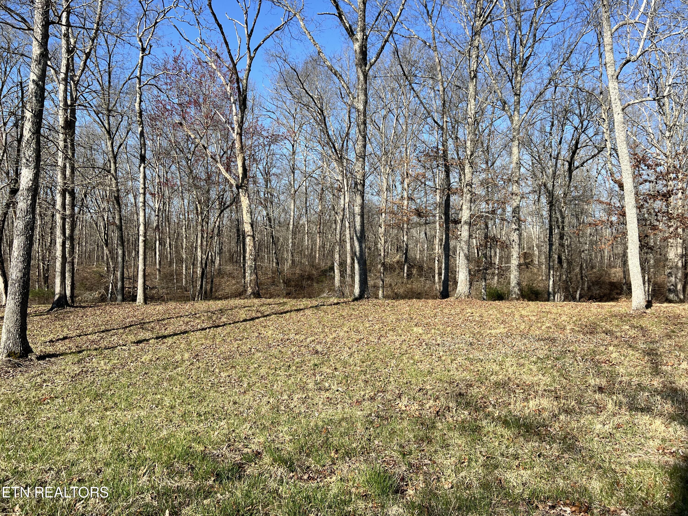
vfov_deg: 53.1
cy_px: 258
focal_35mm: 26
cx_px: 344
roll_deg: -1.3
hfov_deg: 67.3
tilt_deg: +0.0
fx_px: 517
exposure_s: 1/2571
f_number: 1.5
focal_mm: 5.7
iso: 50
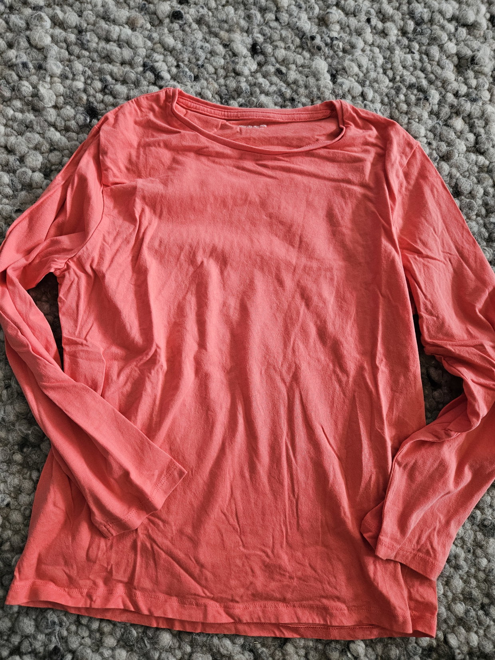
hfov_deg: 58.9
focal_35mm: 23
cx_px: 248
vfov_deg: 73.9
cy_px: 330
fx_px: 438
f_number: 1.8
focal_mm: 5.4
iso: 250
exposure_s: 1/100
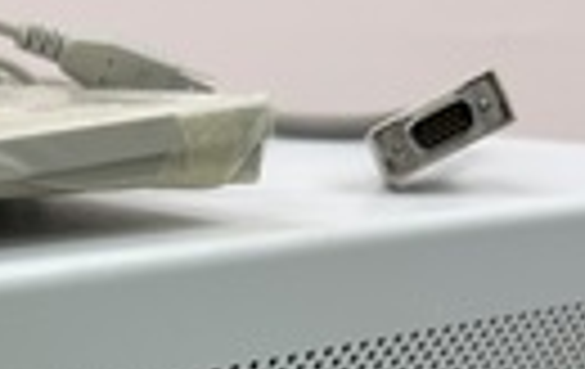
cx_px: 14
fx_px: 1247
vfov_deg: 15.4
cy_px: 572
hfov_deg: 25.2
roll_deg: +1.3
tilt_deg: -22.5
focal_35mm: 78
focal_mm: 6.86
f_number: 1.78
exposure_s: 1/120
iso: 64
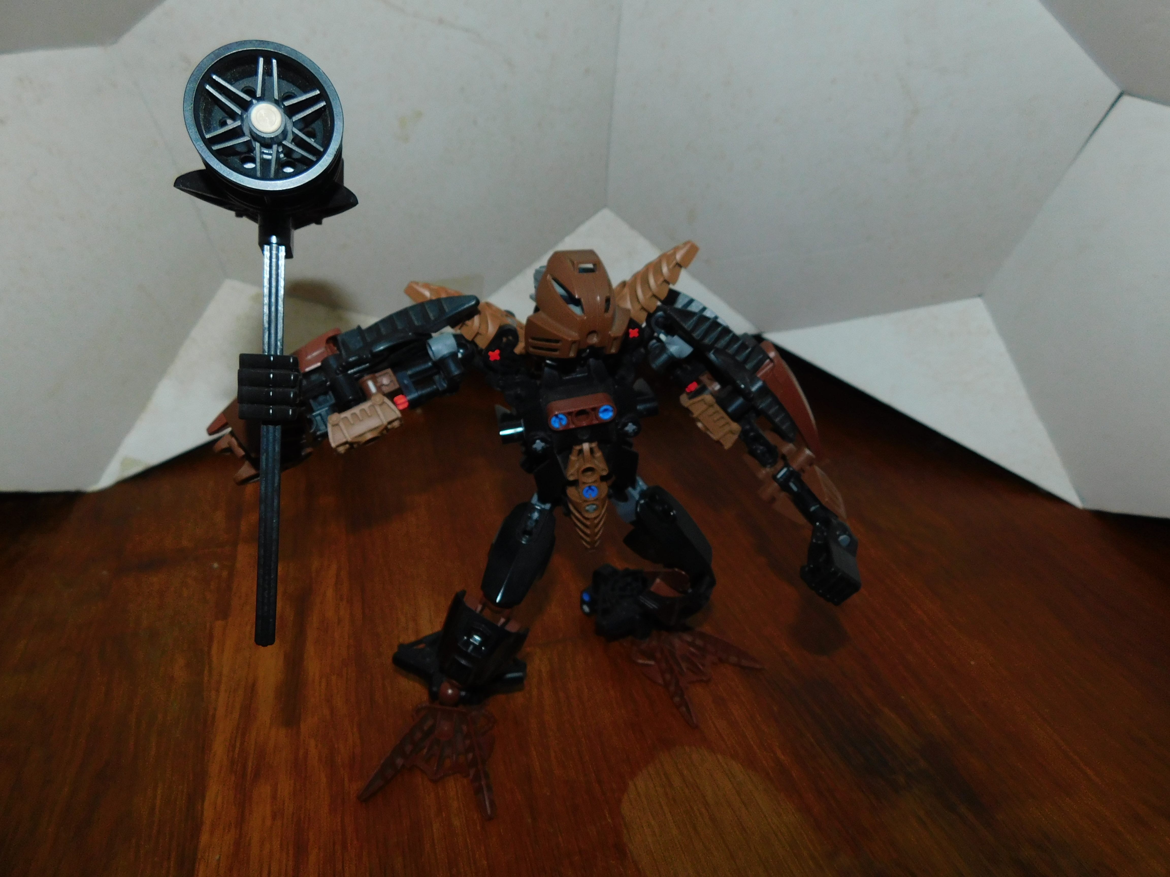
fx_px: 777
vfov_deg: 58.9
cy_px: 438
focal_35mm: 23
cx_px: 585
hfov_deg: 73.9
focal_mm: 4
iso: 200
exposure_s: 1/30
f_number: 3
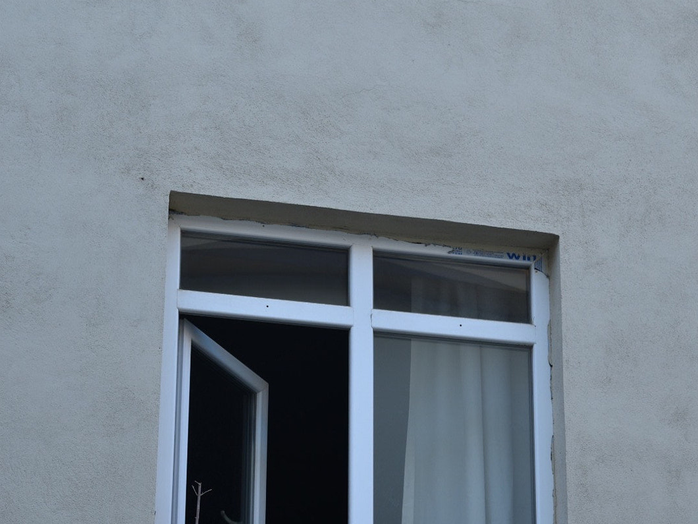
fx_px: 2414
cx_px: 351
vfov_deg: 12.3
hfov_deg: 16.5
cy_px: 450
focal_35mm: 120
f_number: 5.6
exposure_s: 1/40
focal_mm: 55
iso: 100
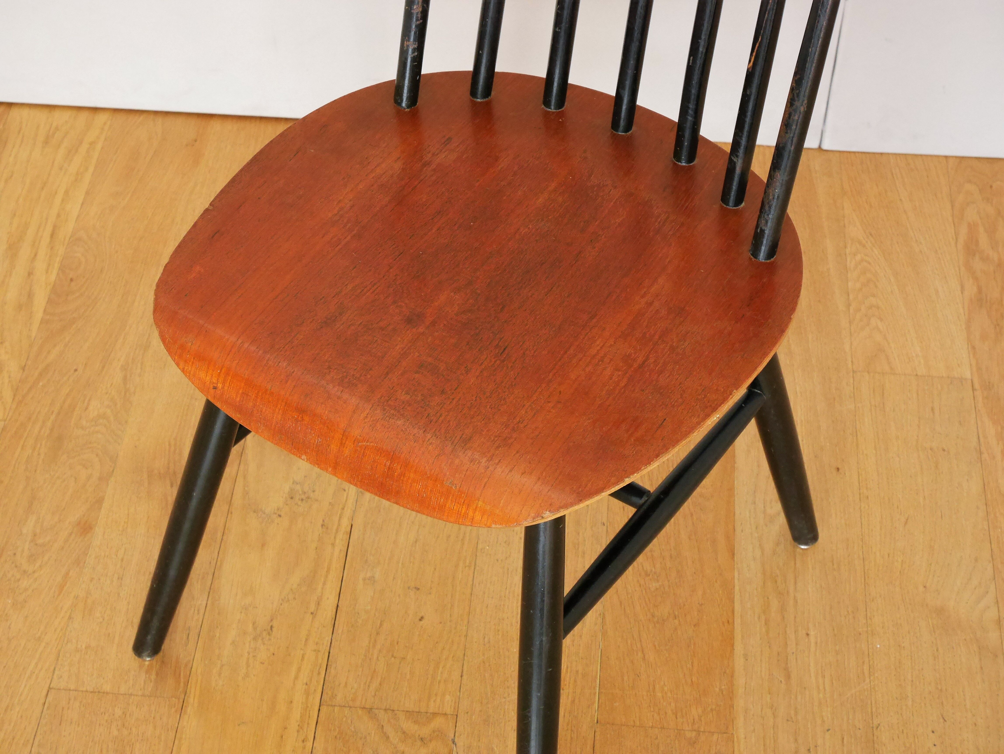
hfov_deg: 30.3
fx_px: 1857
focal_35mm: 64
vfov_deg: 22.9
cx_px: 502
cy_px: 377
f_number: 5.6
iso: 2000
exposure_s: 1/80
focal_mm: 32
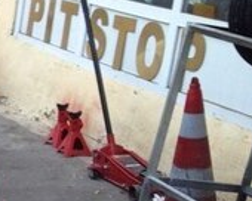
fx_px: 992
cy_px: 168
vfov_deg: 11.6
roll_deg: -4.3
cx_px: -208
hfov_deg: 13.0
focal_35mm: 133
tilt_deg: -15.0
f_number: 2.4
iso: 50
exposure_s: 1/60
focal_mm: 4.28
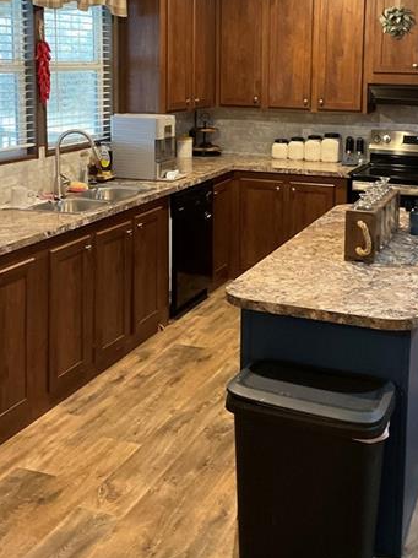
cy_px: 152
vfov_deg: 38.1
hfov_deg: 29.6
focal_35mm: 49
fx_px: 789
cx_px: 254
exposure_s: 1/30
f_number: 1.8
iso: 250
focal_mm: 3
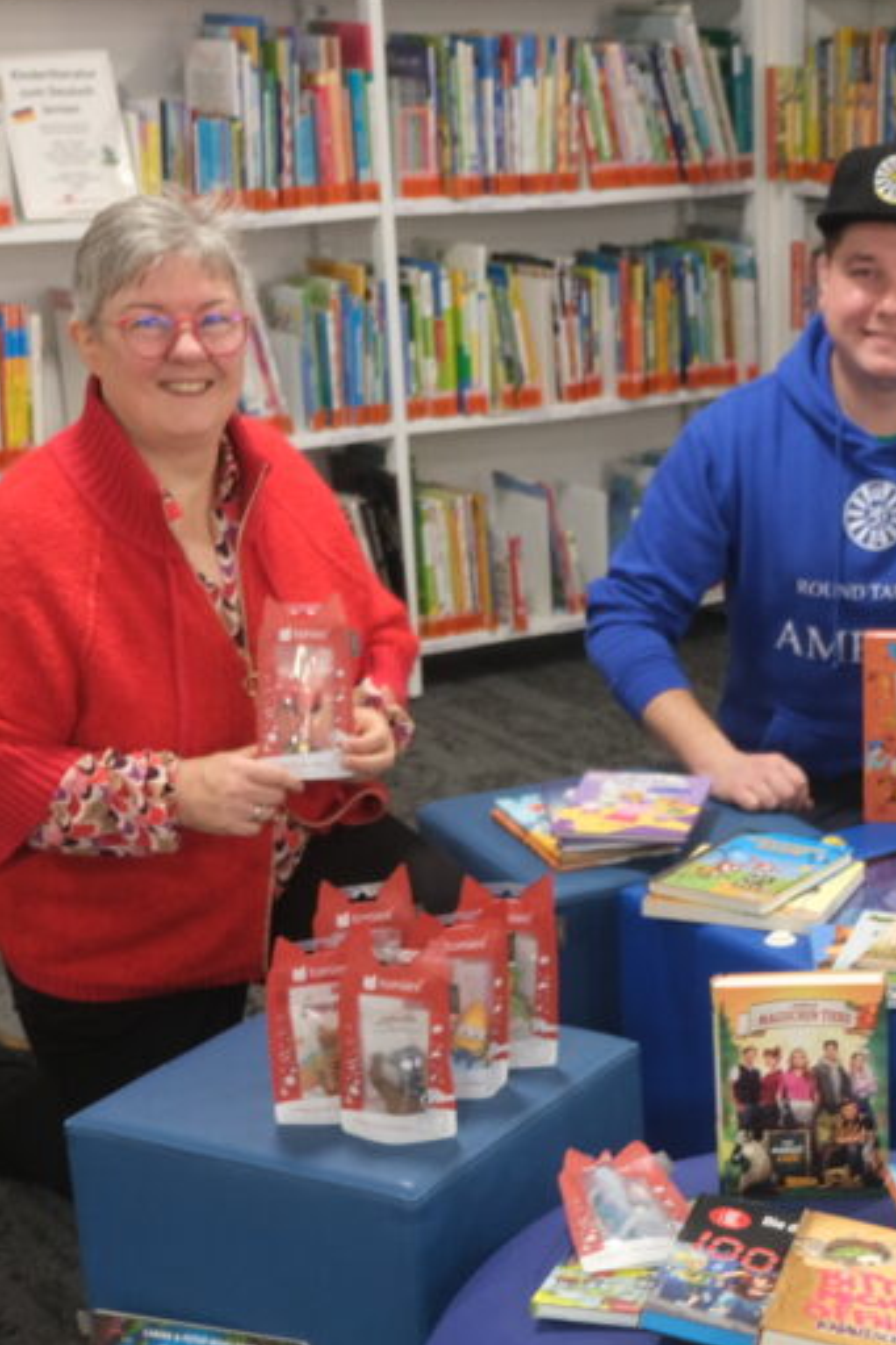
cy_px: 1035
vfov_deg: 29.1
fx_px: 2540
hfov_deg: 19.5
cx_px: 857
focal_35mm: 68
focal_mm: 19.6
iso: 800
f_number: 2.8
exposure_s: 1/60
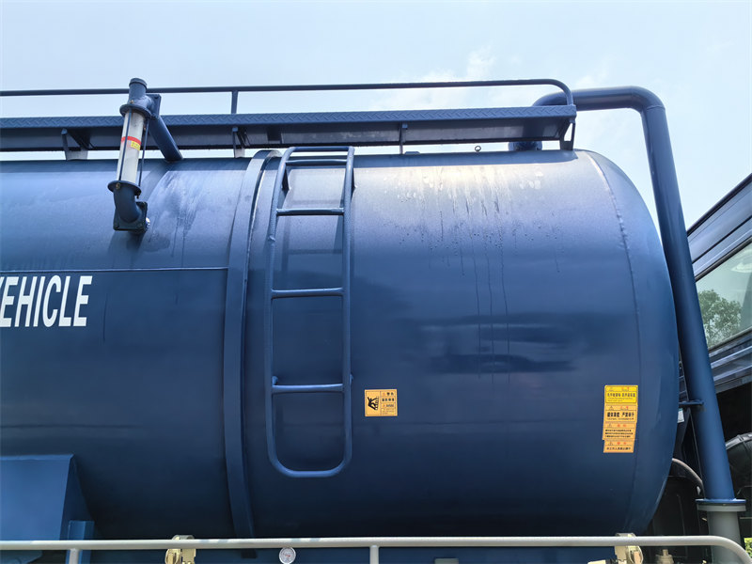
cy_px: 282
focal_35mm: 29
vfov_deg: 48.2
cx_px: 376
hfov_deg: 61.7
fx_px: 630
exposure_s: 1/6849
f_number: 2
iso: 50
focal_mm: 5.75
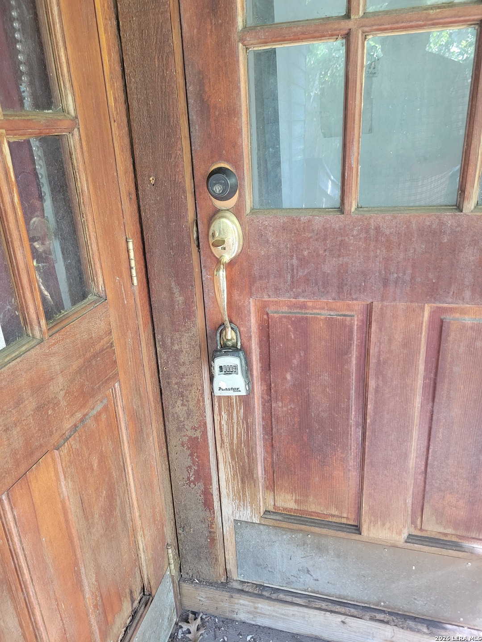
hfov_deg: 53.1
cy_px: 321
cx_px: 241
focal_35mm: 26
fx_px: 483
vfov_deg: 67.3
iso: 400
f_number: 1.8
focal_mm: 5.4
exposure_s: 1/40
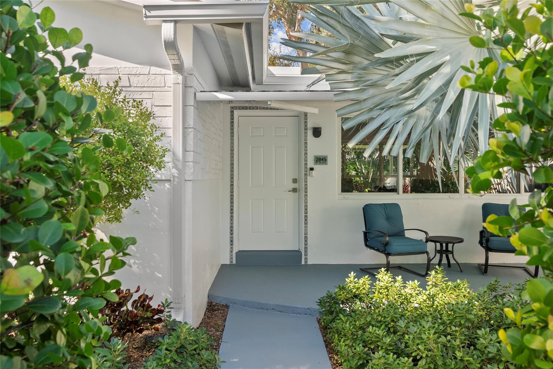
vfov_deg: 43.6
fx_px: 461
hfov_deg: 61.9
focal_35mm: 30
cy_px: 184
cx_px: 276
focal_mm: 30
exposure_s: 1/80
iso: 2000
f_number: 8
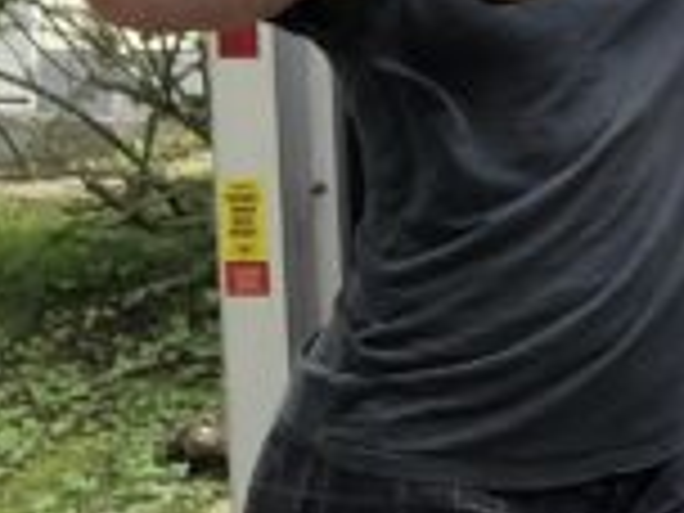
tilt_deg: -2.5
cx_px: 1912
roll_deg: -1.8
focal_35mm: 189
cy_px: 45
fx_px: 3735
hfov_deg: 8.9
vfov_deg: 7.8
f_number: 1.8
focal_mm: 3.99
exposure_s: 1/40
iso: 32
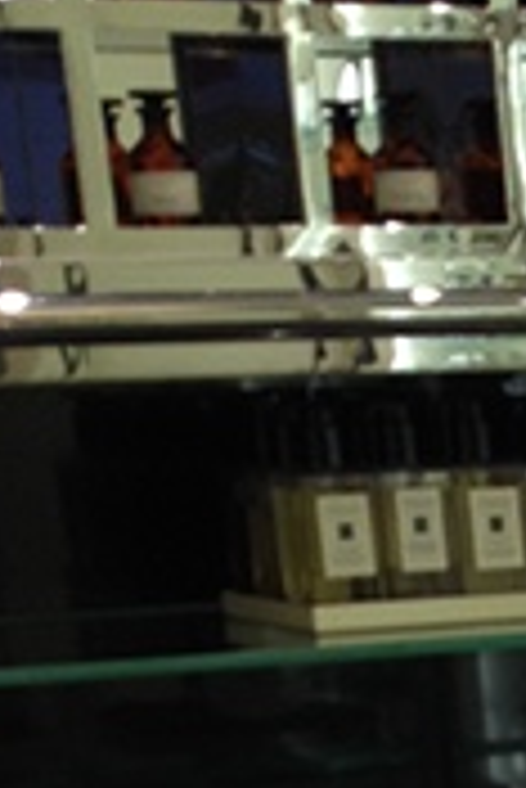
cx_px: 1335
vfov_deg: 11.3
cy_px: 1526
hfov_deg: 7.6
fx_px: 3631
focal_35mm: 166
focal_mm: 4.28
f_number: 2.4
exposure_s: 1/24
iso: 64
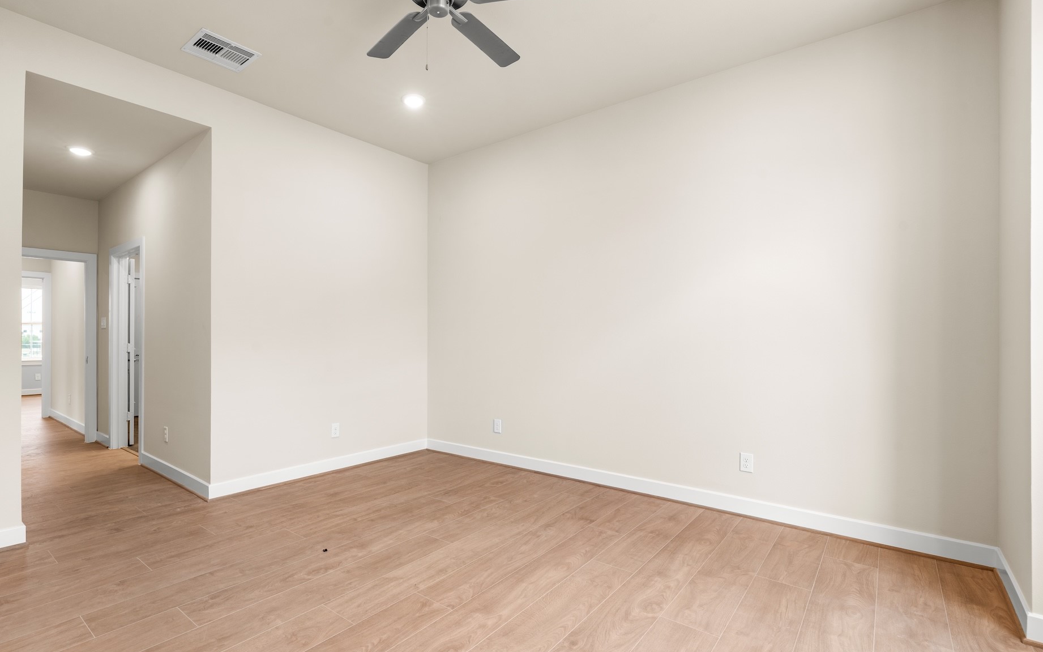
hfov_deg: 94.3
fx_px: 483
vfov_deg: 68.0
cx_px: 507
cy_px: 341
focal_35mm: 17
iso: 200
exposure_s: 1/1.25
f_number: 9
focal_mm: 16
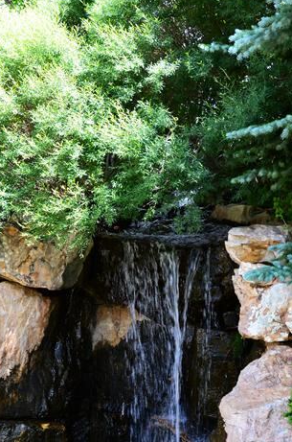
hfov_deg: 26.8
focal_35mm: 50
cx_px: 125
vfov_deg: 38.4
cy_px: 342
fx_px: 612
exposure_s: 1/60
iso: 400
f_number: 10
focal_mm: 20
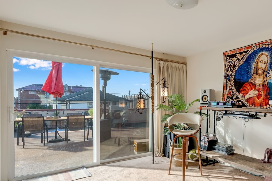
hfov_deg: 66.3
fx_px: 195
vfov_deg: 49.7
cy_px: 105
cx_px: 197
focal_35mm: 26
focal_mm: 16.5
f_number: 9
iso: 400
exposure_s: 1/1250
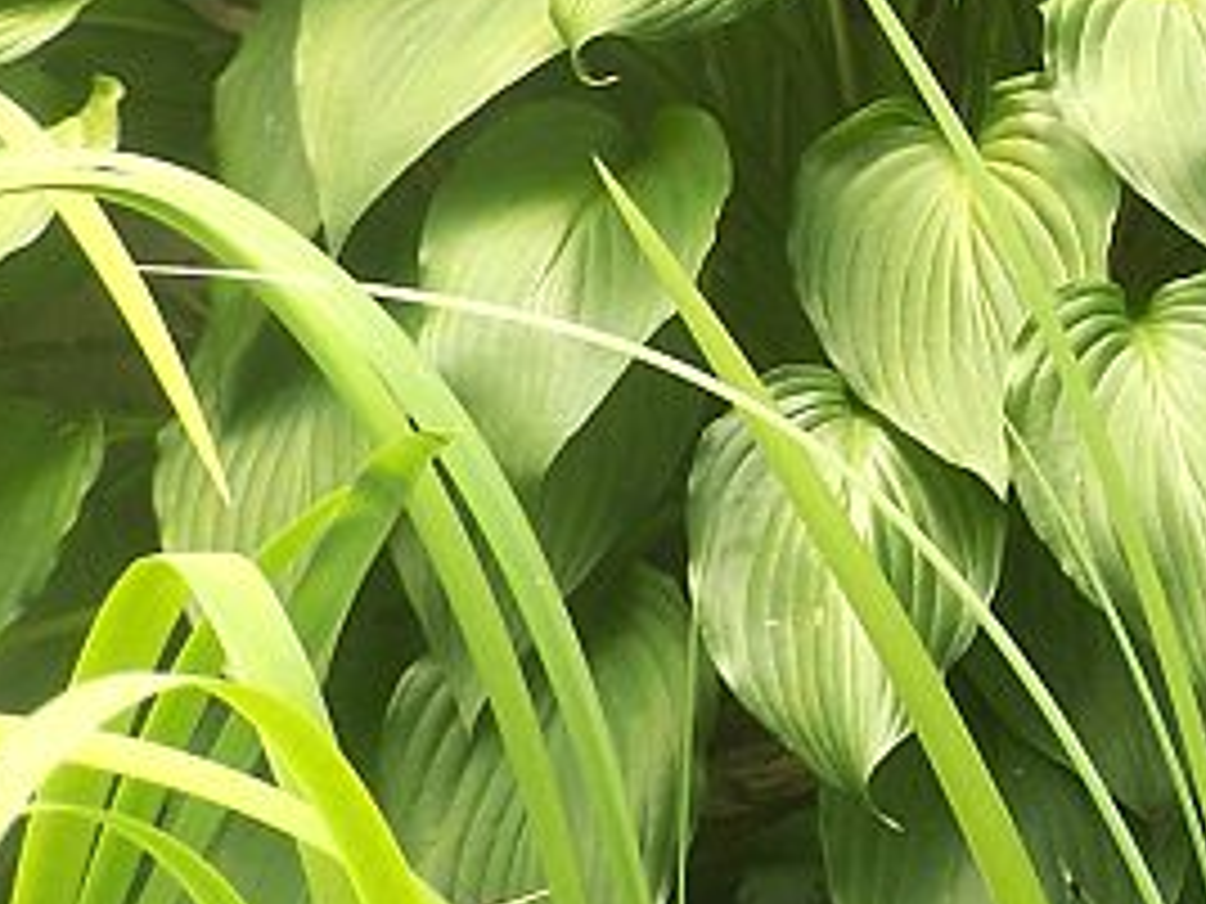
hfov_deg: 3.6
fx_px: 18987
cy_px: -101
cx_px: 1476
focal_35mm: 545
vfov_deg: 2.7
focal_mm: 34.6
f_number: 3.2
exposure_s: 1/90
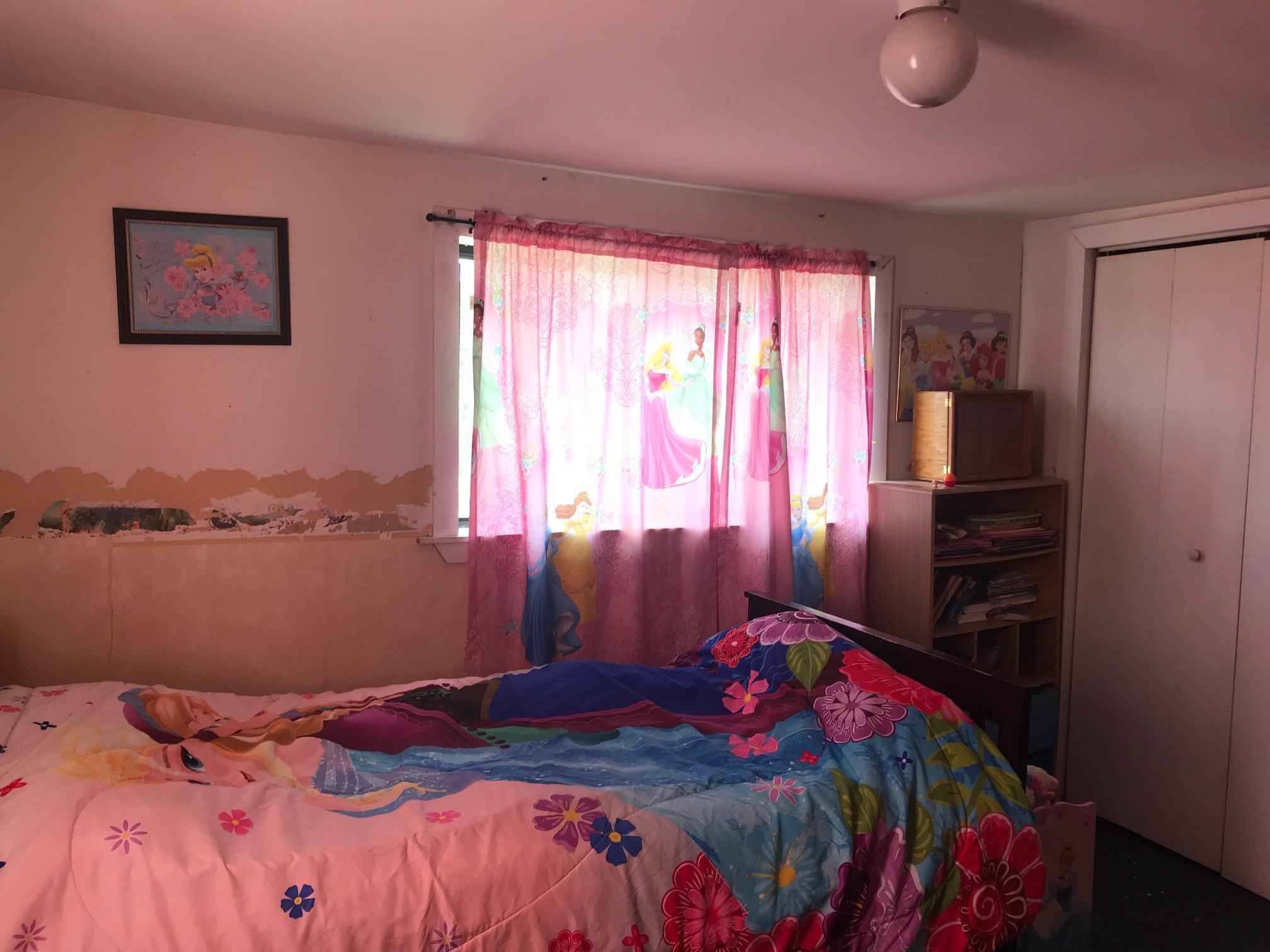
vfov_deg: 49.7
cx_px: 635
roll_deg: -0.4
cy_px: 476
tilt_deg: -5.0
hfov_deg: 63.4
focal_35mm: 28
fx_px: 1027
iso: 25
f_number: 1.8
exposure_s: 1/60
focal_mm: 3.99
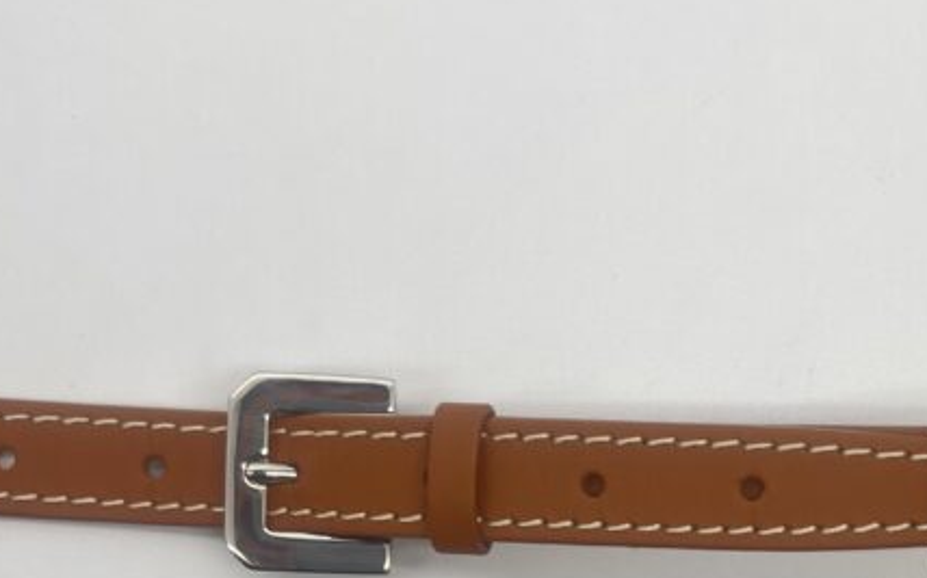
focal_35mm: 66
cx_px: 730
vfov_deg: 19.1
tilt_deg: -82.7
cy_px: 593
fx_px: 1667
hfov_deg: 30.4
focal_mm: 5.7
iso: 32
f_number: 1.5
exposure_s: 1/137
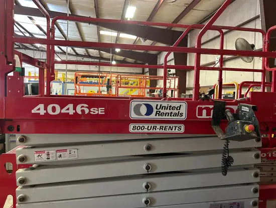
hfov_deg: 67.3
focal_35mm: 26
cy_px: 104
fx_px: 207
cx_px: 138
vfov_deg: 53.1
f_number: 1.5
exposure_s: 1/60
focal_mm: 5.7
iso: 250
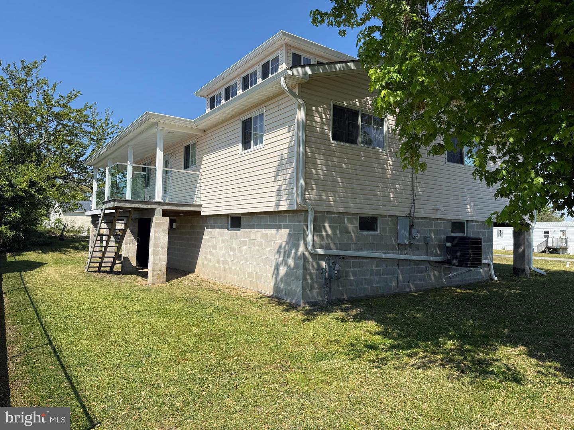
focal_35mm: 24
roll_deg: -1.5
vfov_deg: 56.8
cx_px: 287
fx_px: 398
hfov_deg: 71.6
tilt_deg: +2.8
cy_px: 215
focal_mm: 6.76
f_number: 1.78
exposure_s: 1/4405
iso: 80
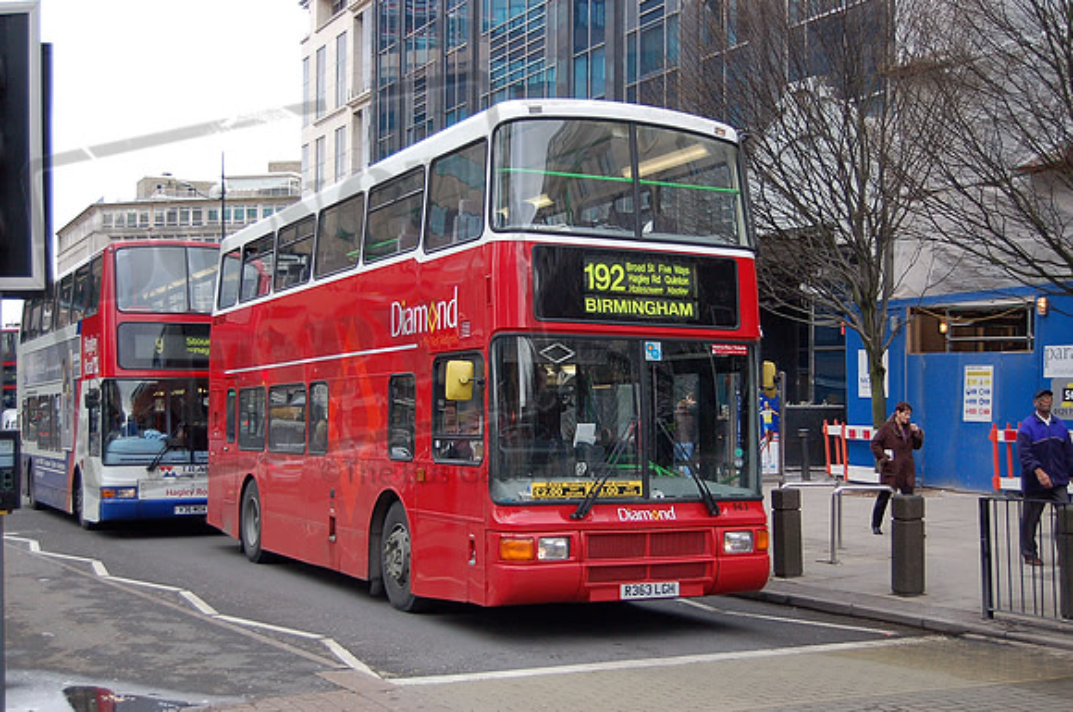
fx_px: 1429
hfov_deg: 41.2
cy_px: 356
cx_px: 536
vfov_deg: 28.0
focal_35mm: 48
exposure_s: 1/400
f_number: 4.5
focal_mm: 32
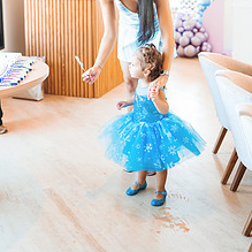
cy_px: 52
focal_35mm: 61
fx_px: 502
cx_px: 104
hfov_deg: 28.1
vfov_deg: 27.6
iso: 1600
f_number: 2
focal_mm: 35
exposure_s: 1/400
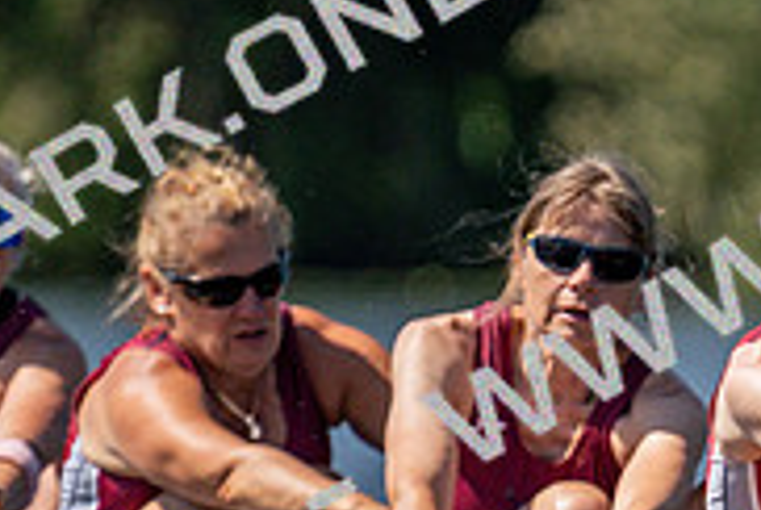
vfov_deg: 0.7
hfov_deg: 1.1
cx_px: 941
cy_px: 474
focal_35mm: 1908
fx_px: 40398
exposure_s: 1/2000
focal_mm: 600
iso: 320
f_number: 6.3
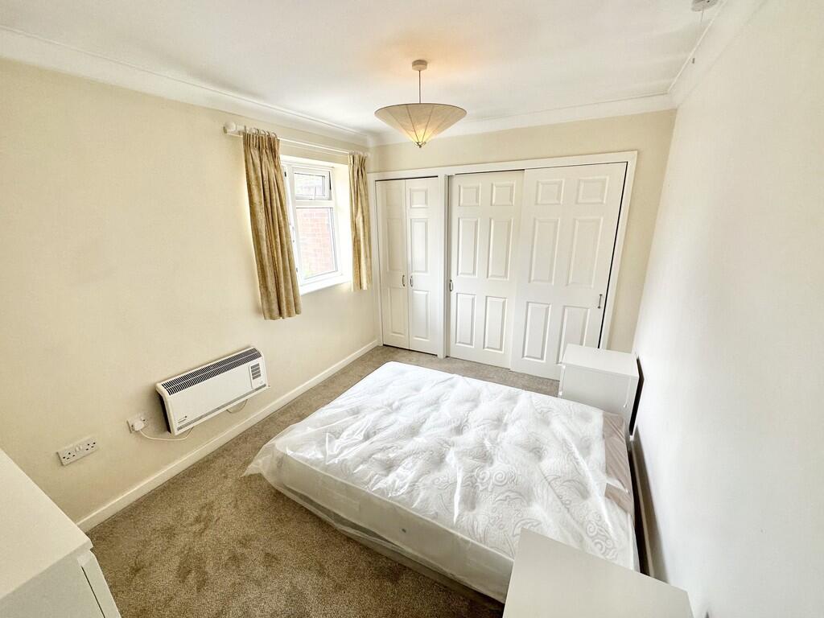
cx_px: 412
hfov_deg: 102.1
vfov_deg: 85.7
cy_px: 309
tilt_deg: -17.2
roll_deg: +1.5
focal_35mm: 14
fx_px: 333
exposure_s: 1/100
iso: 100
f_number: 2.2
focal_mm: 2.22
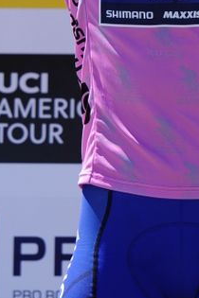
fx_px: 4311
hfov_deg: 2.6
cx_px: 181
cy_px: -36
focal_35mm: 520
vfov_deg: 4.0
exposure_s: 1/1250
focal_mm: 160
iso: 200
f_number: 4.5
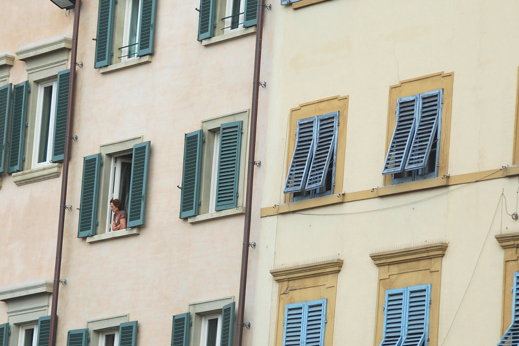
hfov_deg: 9.1
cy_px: 174
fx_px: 3254
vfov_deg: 6.1
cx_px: 171
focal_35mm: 226
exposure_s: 1/640
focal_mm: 95
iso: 250
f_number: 6.3
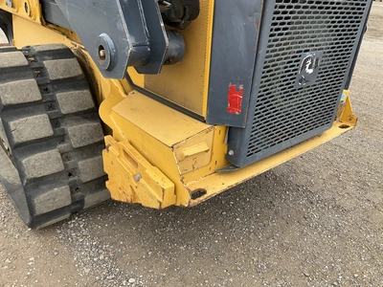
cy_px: 144
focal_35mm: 29
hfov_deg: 61.7
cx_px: 192
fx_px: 321
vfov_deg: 48.2
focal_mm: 3
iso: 20
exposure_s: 1/227
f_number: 1.8
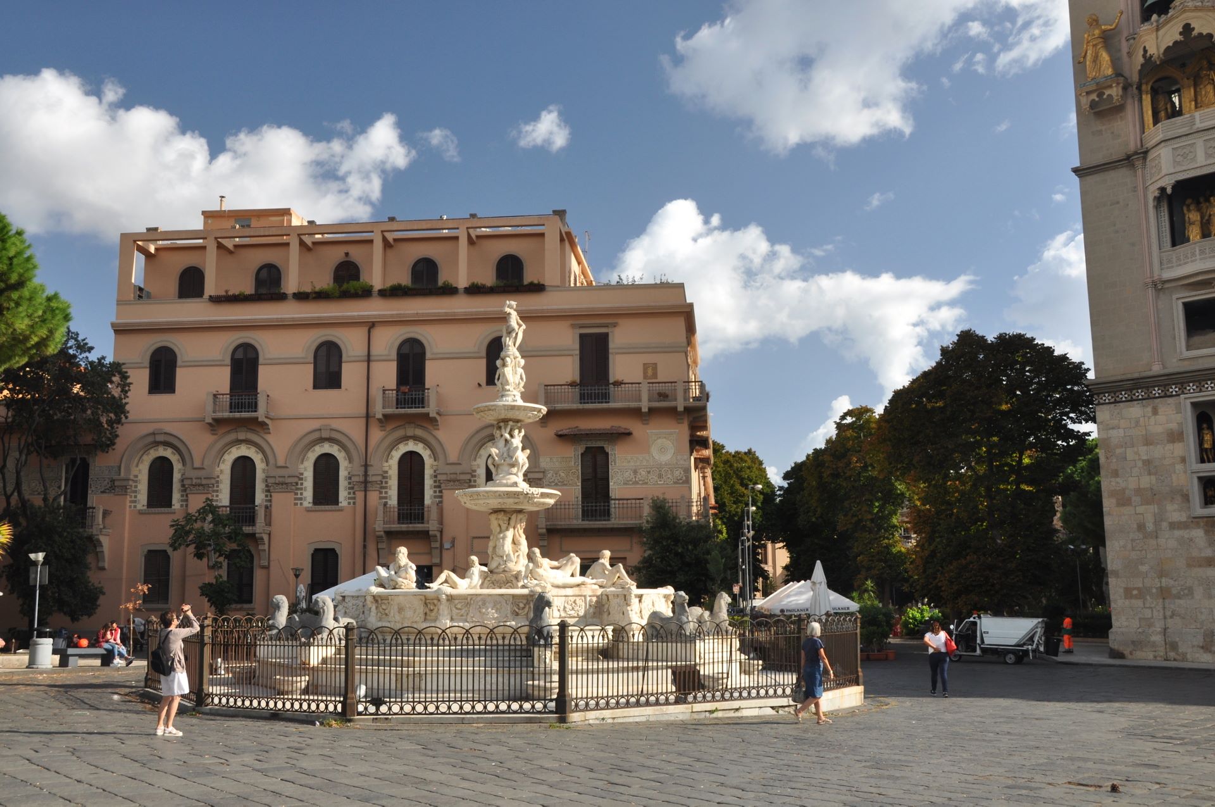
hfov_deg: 57.3
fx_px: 1112
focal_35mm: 33
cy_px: 404
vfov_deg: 39.9
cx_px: 608
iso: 250
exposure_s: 1/100
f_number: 10
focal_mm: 22
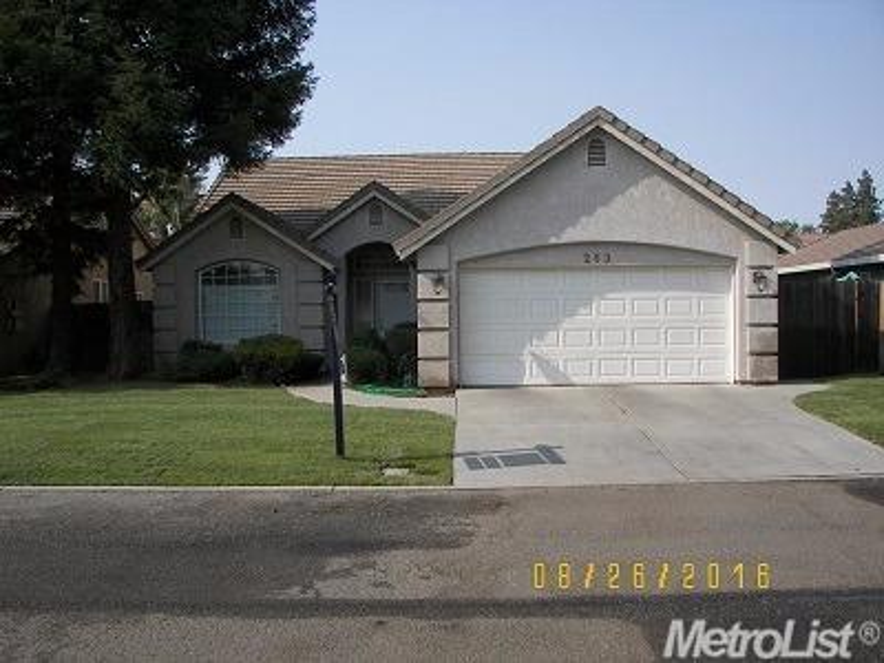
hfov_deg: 51.4
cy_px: 332
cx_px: 442
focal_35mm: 36
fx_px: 919
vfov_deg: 39.7
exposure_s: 1/800
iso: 50
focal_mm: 6
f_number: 2.8
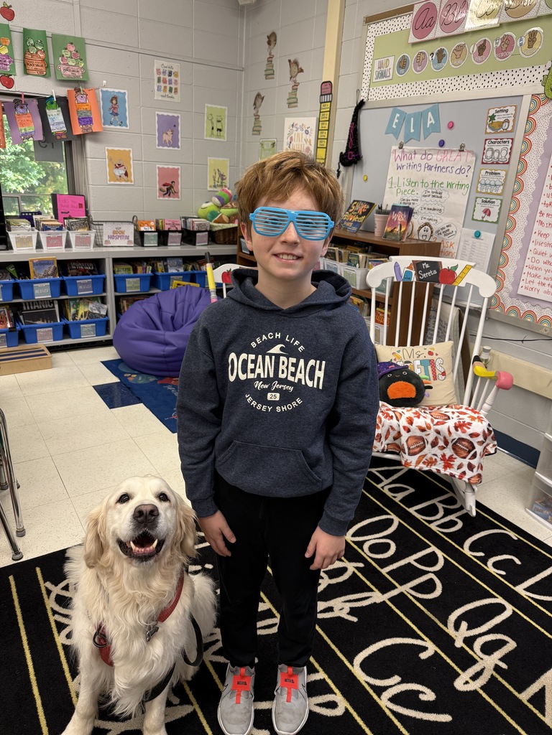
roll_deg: -3.0
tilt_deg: -21.6
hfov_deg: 56.8
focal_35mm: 24
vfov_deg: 71.6
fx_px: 510
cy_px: 368
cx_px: 276
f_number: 1.78
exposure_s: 1/120
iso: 160
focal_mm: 6.76
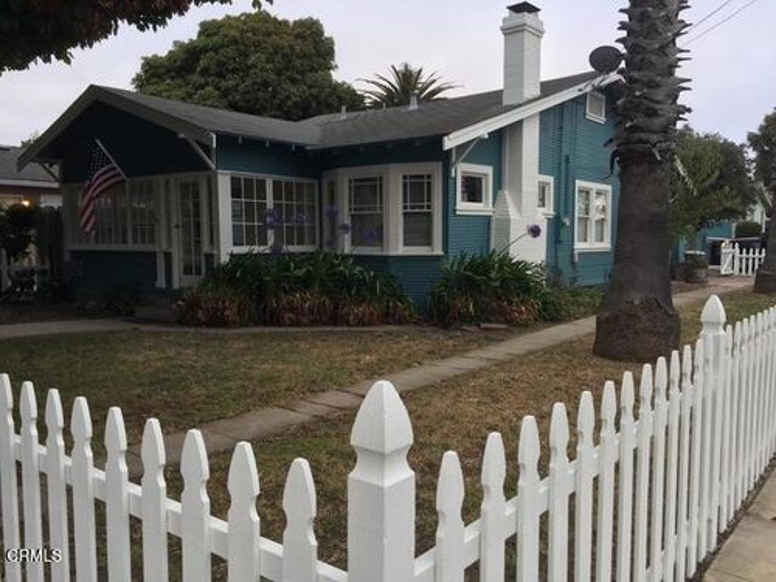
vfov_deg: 48.2
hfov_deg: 61.7
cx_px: 388
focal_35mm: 29
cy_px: 291
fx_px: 650
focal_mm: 4.15
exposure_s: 1/40
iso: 32
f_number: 2.2
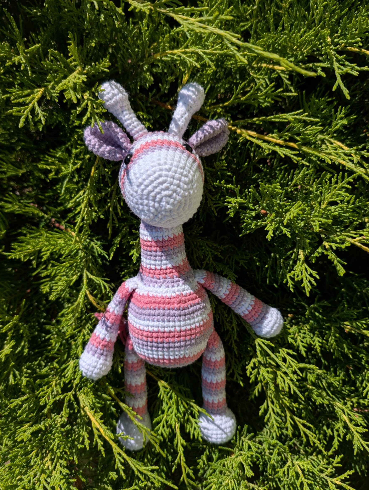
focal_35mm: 26
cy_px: 237
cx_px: 177
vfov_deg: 67.2
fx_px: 369
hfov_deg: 53.2
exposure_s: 1/2237
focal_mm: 6.9
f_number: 1.68
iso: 21
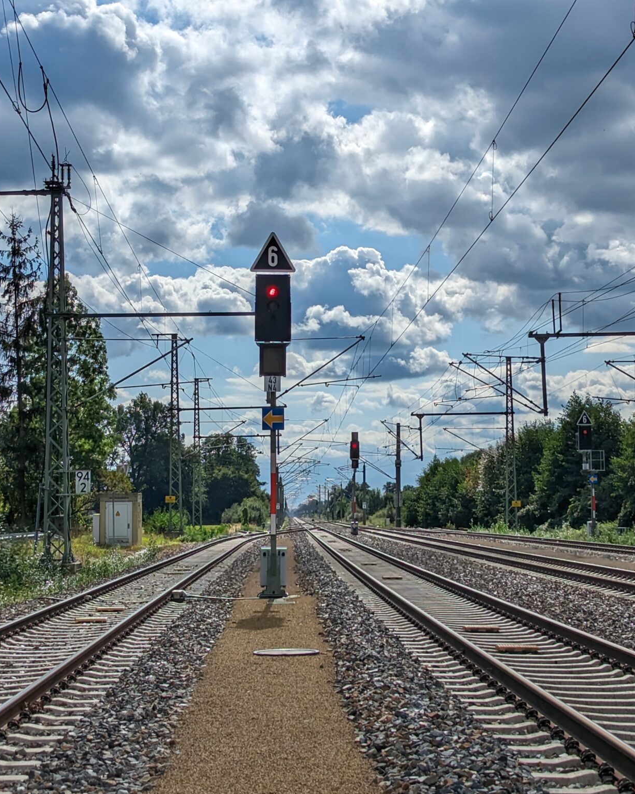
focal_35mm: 78
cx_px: 381
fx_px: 1832
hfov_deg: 19.6
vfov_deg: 24.4
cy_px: 406
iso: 46
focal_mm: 6.81
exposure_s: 1/7576
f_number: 1.85
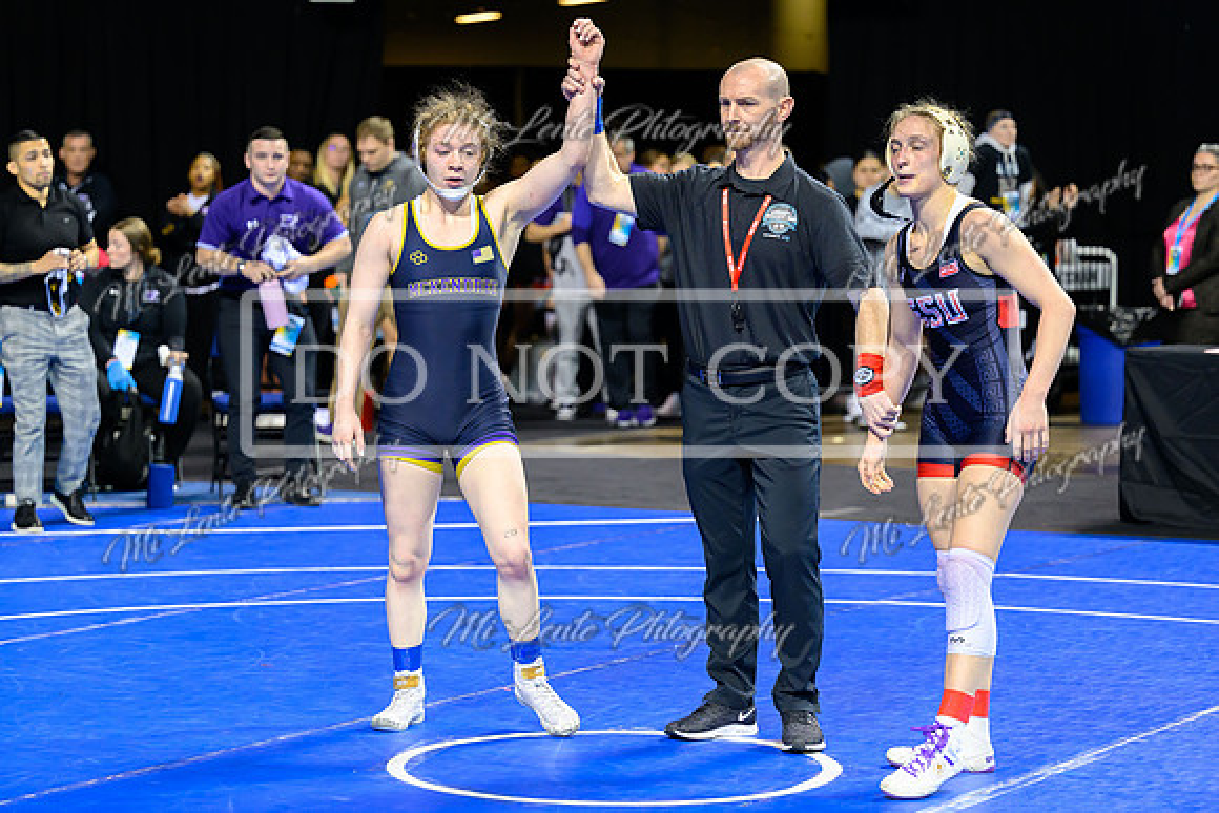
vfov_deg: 12.7
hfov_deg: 19.0
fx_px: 3646
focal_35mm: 108
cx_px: 506
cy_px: 358
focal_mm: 92
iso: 3200
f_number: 2.8
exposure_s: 1/800
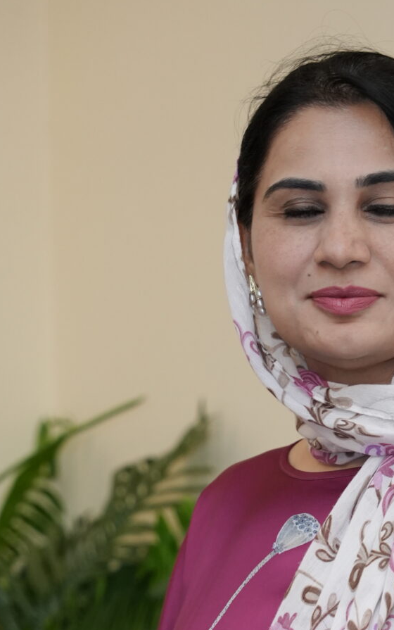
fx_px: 3502
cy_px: 808
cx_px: 401
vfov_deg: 10.1
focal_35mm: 204
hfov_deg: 6.4
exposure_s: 1/125
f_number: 2.8
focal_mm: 70
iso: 1250
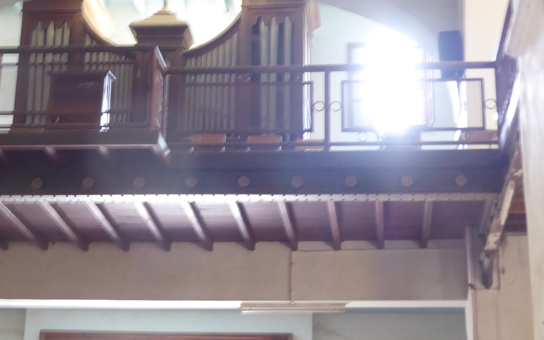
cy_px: 112
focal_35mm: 89
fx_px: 1319
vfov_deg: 14.7
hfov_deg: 23.2
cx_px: 168
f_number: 4.1
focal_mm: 9
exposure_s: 1/5
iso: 400
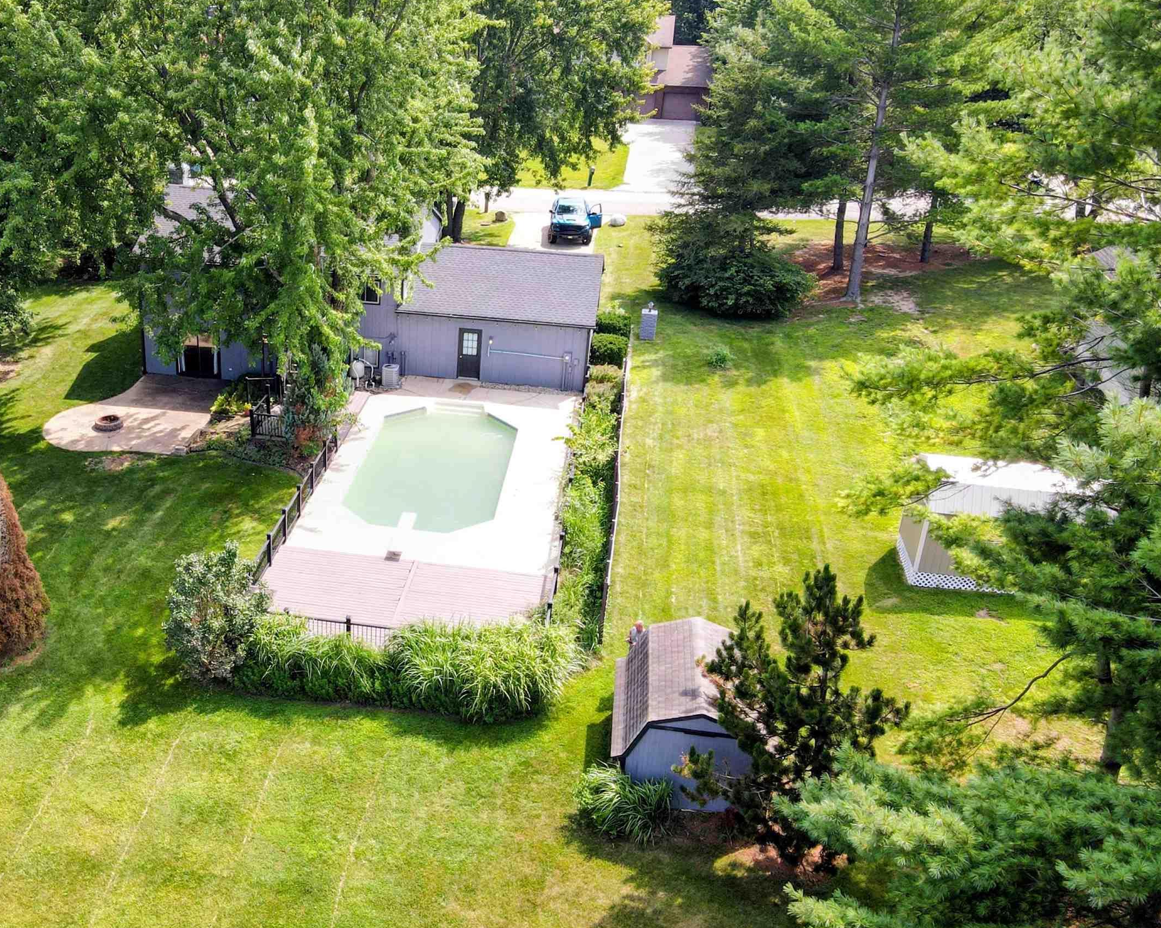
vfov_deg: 43.3
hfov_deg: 51.4
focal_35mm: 34
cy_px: 485
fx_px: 1168
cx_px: 349
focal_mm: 4.5
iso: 100
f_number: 2.8
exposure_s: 1/180
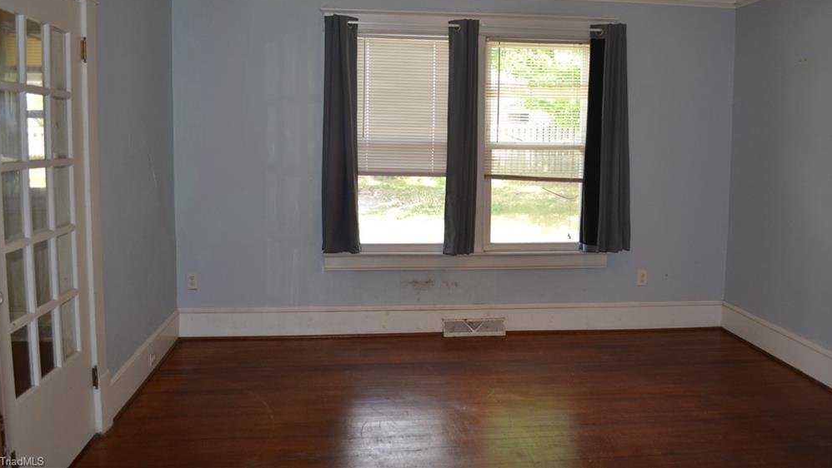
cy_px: 185
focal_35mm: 29
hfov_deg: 66.1
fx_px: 640
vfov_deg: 40.0
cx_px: 414
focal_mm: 18
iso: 400
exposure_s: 1/100
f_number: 4
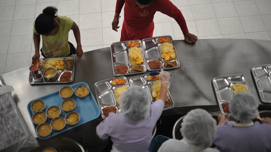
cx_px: 137
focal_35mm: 53
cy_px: 62
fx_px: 381
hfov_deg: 39.2
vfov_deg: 22.6
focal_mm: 50
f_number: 1.6
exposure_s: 1/320
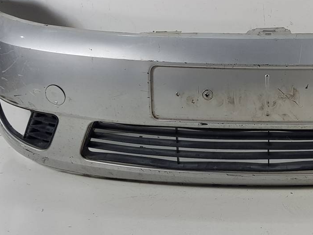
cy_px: 74
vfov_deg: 27.3
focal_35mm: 53
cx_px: 282
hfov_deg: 34.2
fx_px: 479
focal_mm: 4.2
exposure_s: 1/110
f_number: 1.7
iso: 40
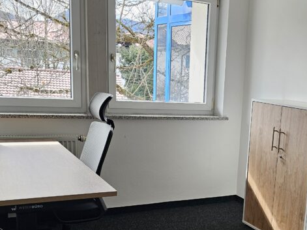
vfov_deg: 28.4
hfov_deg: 37.0
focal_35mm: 50
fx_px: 443
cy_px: 186
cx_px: 240
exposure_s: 1/190
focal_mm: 6.3
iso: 80
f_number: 1.7
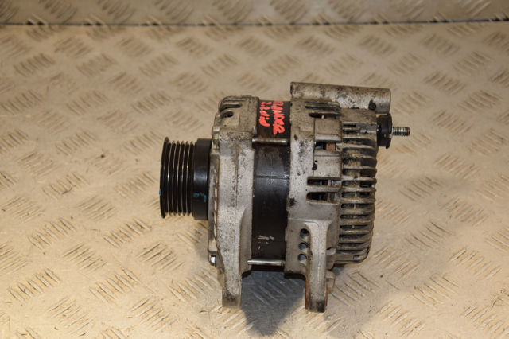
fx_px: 1060
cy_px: 170
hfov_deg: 27.0
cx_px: 254
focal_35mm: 75
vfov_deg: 18.2
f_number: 5.6
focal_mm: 50
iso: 800
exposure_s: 1/200
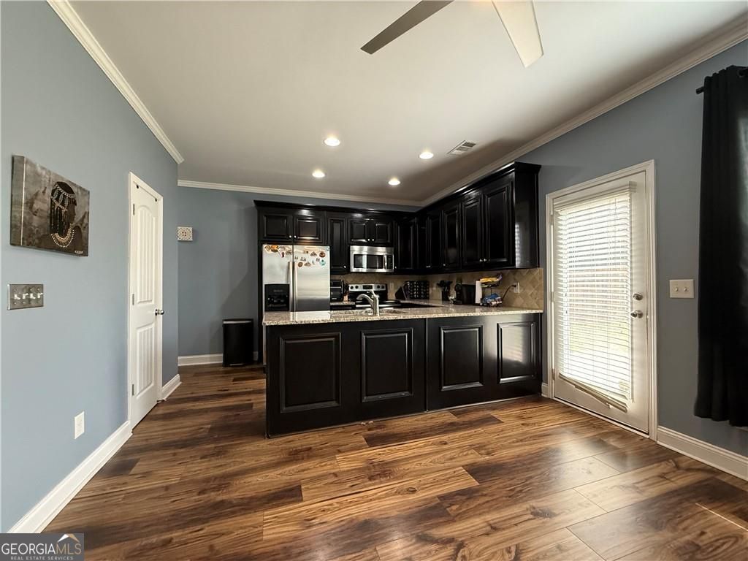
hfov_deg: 102.1
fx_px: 303
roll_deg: +0.4
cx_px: 374
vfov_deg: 85.7
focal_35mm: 14
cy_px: 280
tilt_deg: +2.0
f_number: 2.2
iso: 500
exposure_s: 1/60
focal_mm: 2.22
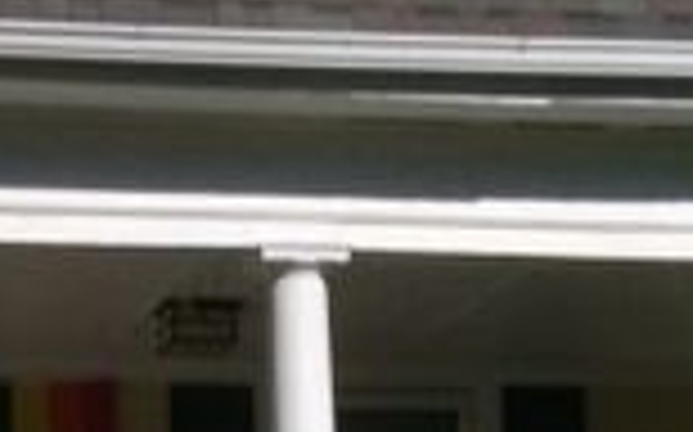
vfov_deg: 9.7
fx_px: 2491
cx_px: 153
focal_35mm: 132
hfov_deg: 15.7
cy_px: 567
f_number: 2.4
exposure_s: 1/3817
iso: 32
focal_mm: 3.3
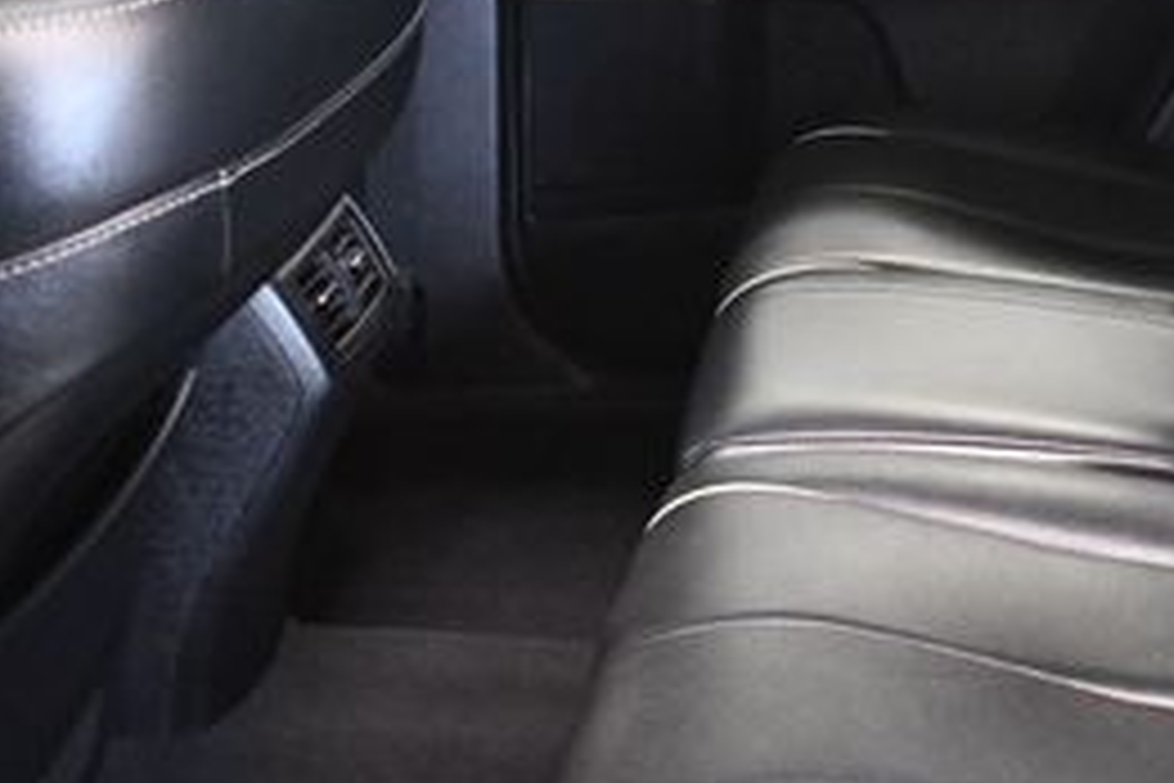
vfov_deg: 16.7
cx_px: 1003
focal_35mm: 81
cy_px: 99
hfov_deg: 24.5
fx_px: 2641
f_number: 3.8
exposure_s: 1/60
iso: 6400
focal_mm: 22
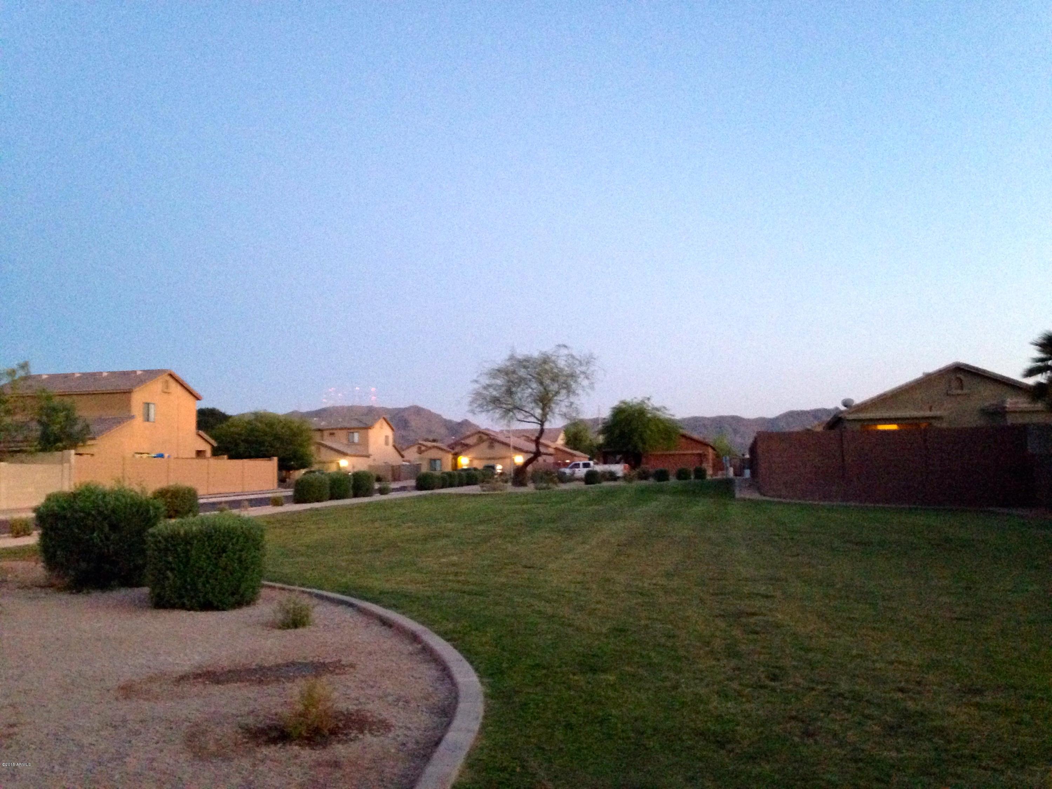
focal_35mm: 33
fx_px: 1003
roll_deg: -1.0
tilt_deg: +3.3
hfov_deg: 55.4
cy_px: 394
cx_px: 526
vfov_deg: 42.9
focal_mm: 4.12
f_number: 2.4
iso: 640
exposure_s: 1/15
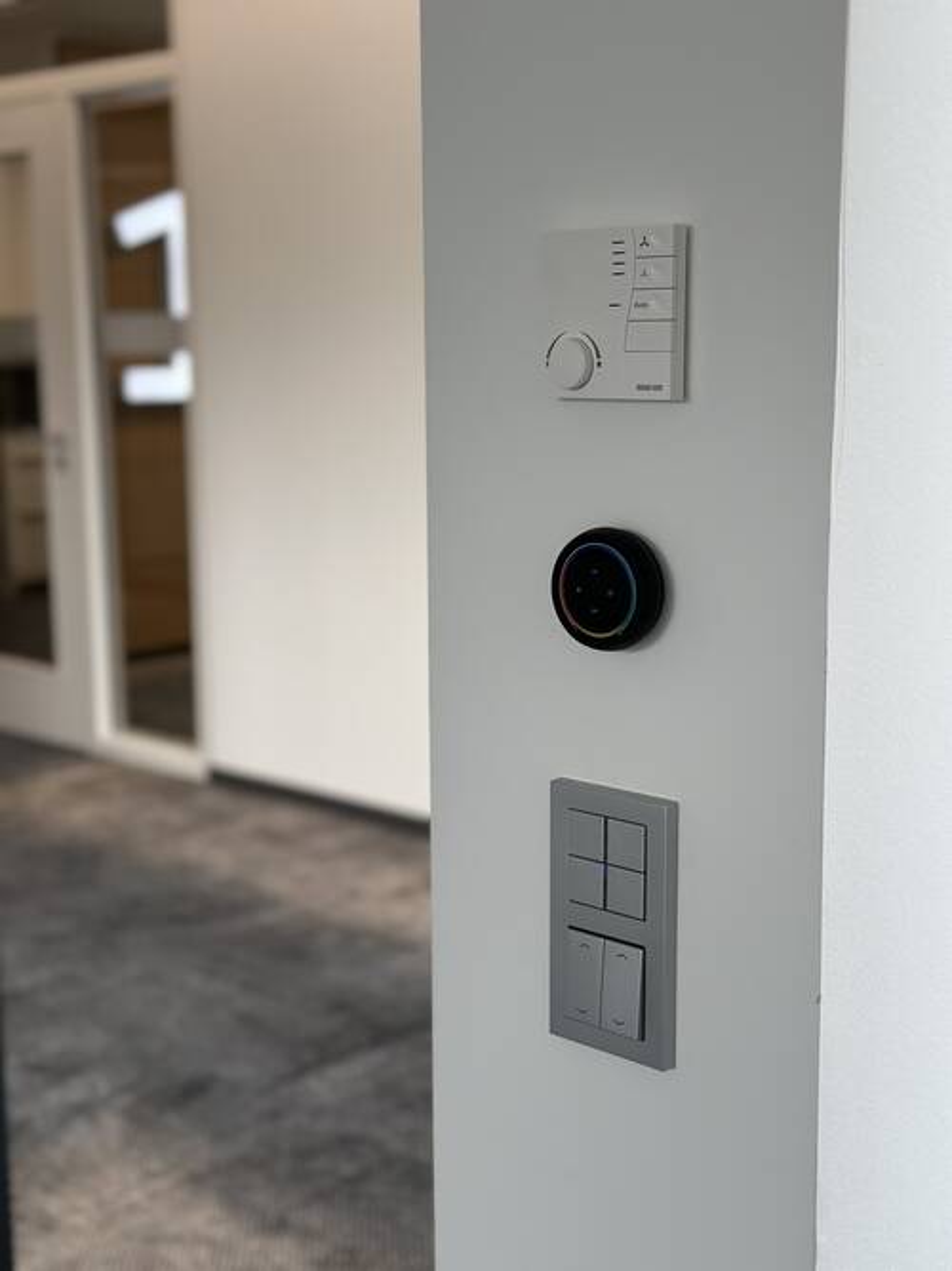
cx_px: 476
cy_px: 636
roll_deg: -0.1
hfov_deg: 30.3
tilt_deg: -9.4
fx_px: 1761
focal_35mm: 48
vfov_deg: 39.7
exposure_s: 1/246
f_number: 1.78
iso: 100
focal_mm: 6.86
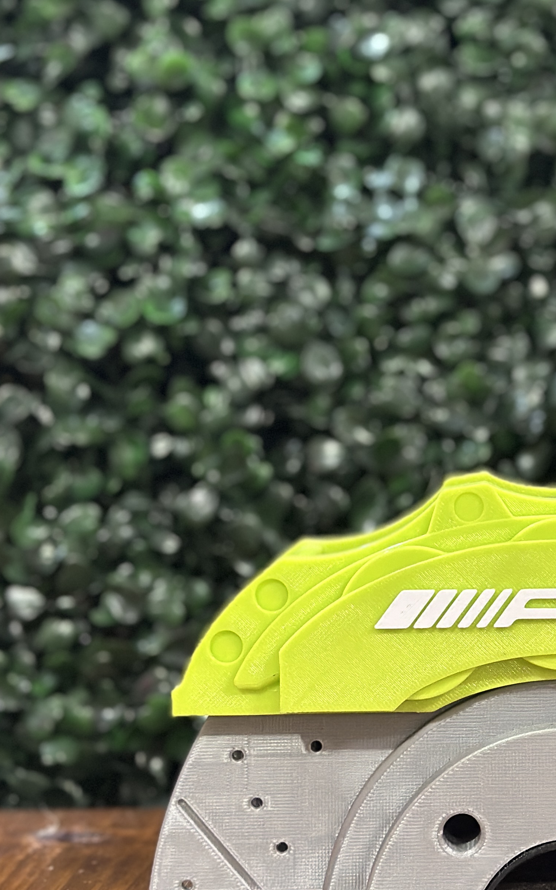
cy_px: 312
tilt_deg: +2.9
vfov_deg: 24.3
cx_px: 554
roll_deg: -0.7
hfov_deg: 15.1
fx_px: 2062
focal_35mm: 85
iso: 400
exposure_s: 1/33
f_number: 1.78
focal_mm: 6.86
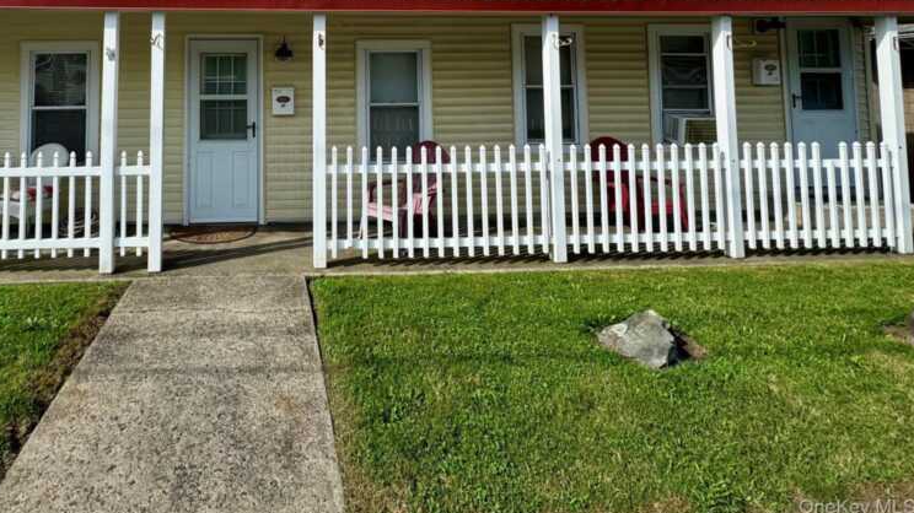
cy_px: 50
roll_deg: -0.3
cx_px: 295
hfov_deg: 80.7
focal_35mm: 21
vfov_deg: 48.0
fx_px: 509
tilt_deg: +2.0
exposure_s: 1/3106
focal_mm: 2.22
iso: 50
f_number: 2.2
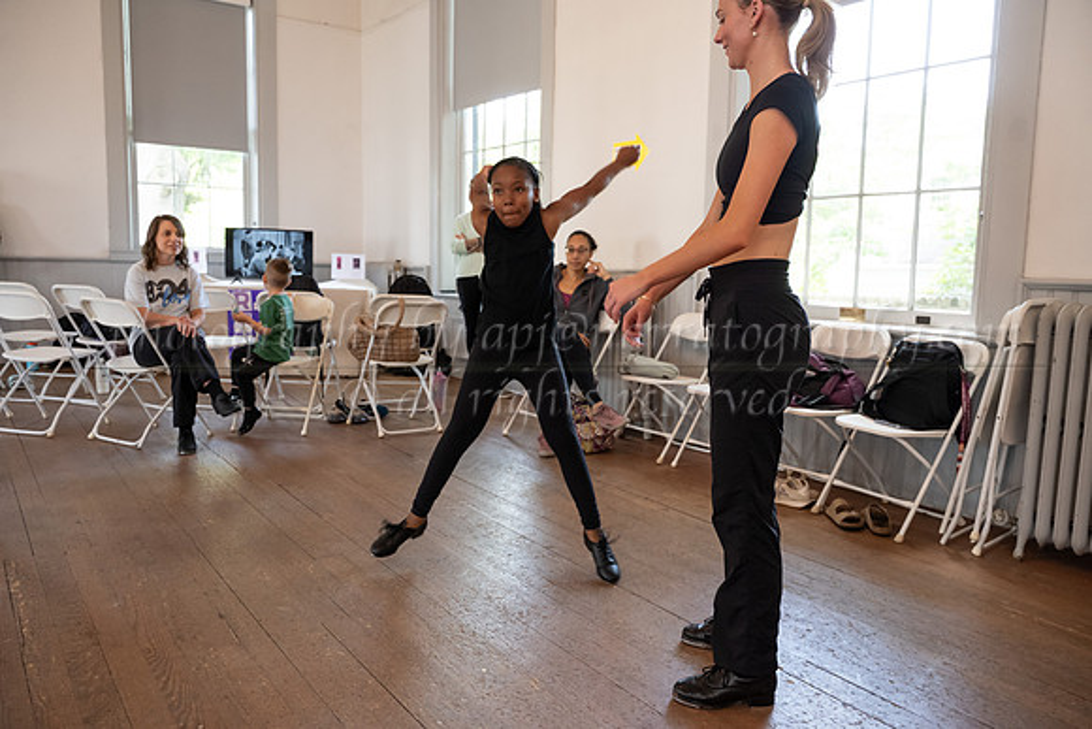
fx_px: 849
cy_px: 364
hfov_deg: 65.5
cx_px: 546
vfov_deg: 46.4
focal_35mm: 28
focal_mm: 28
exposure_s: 1/200
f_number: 4
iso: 1600
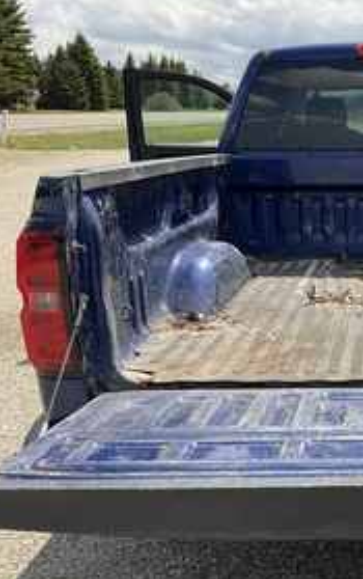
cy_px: 288
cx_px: 398
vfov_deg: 45.2
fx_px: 695
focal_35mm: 44
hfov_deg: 26.9
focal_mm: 3
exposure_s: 1/1451
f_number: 1.8
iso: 25
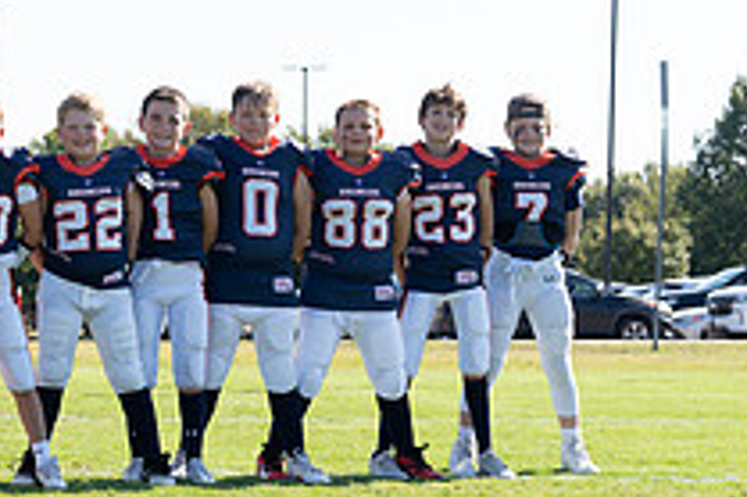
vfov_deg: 9.8
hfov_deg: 14.3
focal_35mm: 139
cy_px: 334
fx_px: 2882
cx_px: -175
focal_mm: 50
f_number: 3.5
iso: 100
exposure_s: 1/500
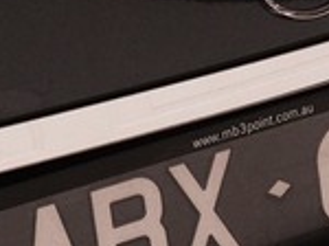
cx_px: -158
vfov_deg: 9.5
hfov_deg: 12.2
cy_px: -7
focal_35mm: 155
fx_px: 1471
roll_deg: +1.7
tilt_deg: -28.0
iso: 32
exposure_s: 1/384
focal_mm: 4.15
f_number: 2.2
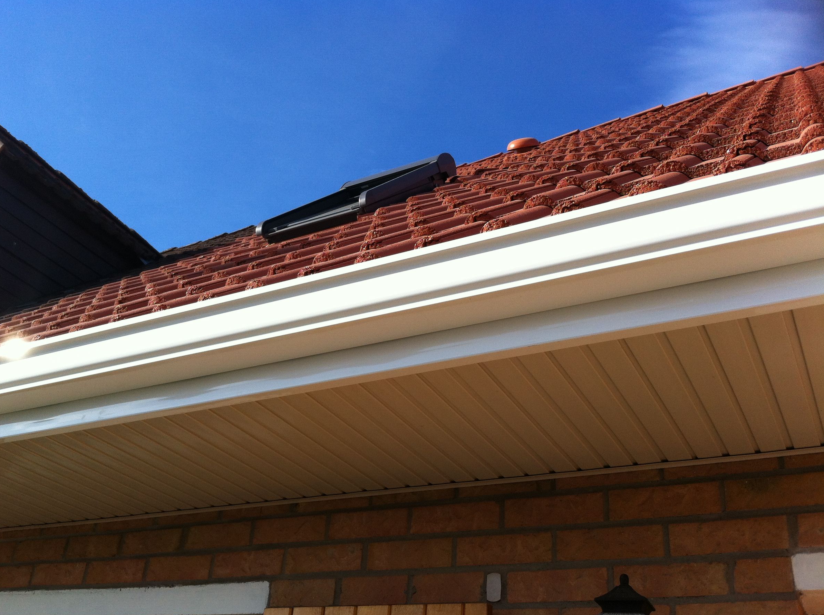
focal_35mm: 38
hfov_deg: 49.0
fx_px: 903
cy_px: 327
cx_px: 378
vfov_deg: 37.6
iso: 80
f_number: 2.8
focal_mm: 3.85
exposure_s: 1/838
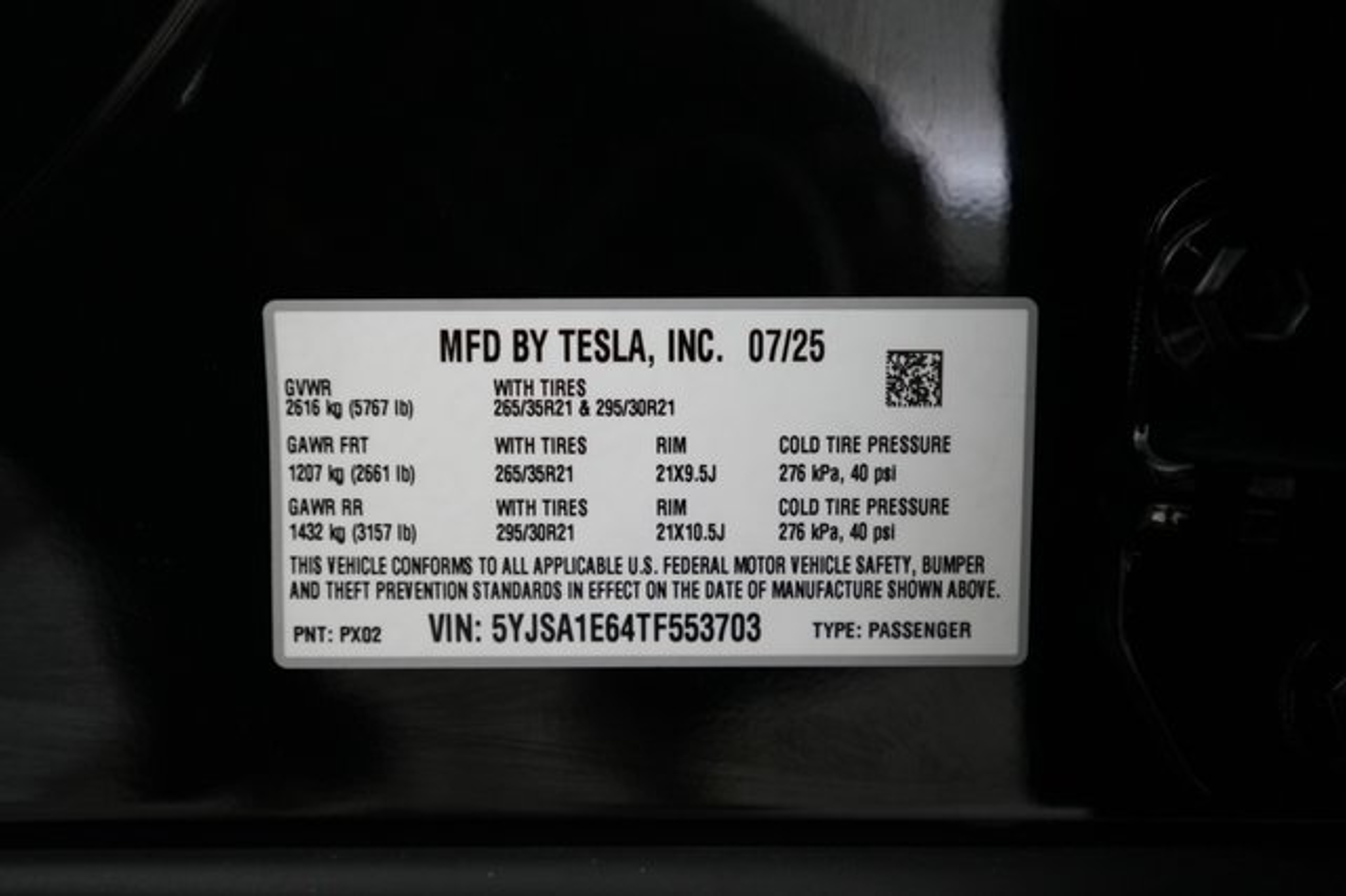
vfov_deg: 46.4
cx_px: 673
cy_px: 448
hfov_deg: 65.5
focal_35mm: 28
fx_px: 1046
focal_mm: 28
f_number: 2.8
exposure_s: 1/60
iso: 2500
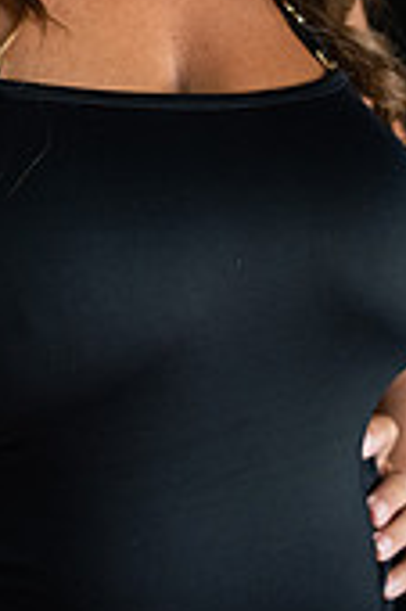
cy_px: -111
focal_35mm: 260
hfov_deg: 5.3
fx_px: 4407
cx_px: 97
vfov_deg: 7.9
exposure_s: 1/250
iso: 2000
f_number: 2.8
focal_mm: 98
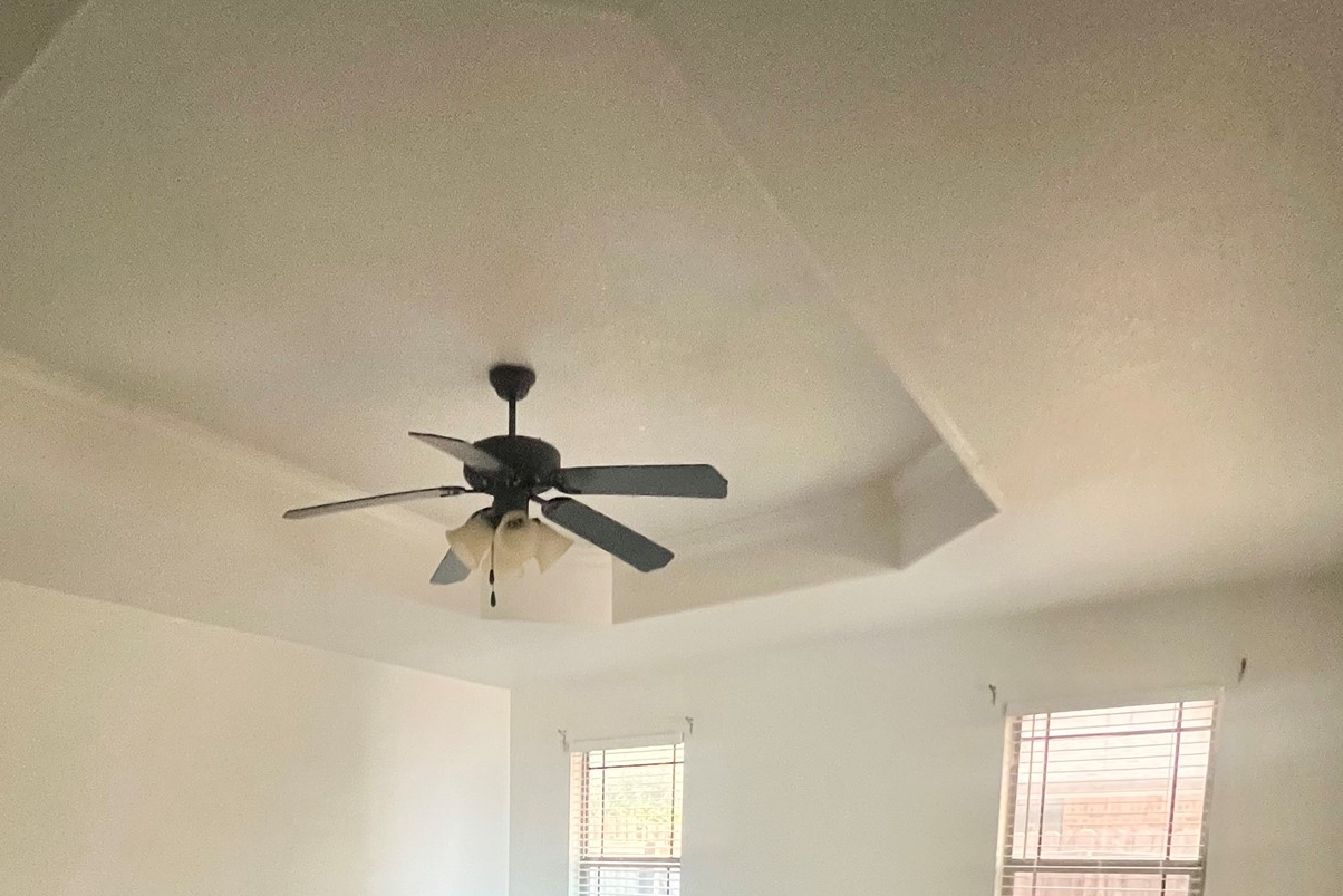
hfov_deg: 74.9
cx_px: 514
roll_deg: +0.2
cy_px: 971
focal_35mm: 23
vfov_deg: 43.5
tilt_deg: -6.7
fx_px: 858
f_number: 1.8
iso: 640
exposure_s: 1/60
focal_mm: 1.57
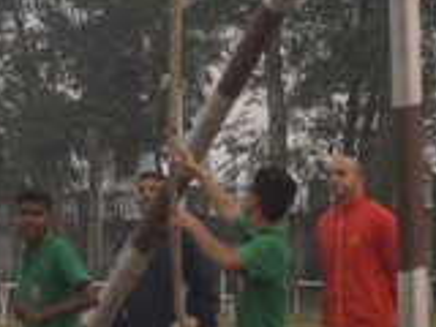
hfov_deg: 5.7
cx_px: -49
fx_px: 4359
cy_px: -97
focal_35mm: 346
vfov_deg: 4.3
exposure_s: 1/160
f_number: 4
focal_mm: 55
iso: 160
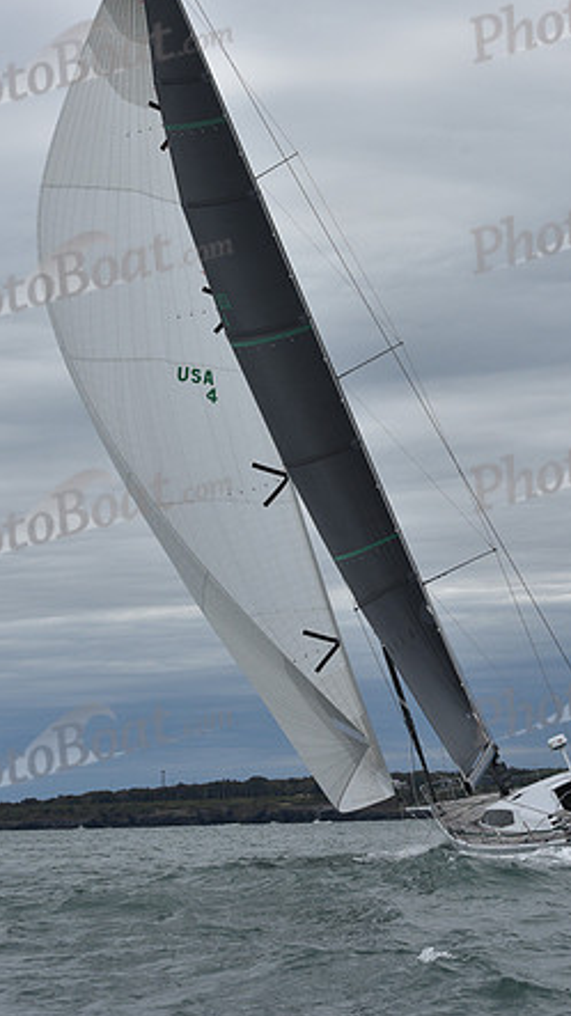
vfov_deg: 22.2
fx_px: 2585
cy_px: 367
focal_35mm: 96
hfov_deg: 12.6
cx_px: 352
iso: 320
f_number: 10
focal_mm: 70
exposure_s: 1/1000
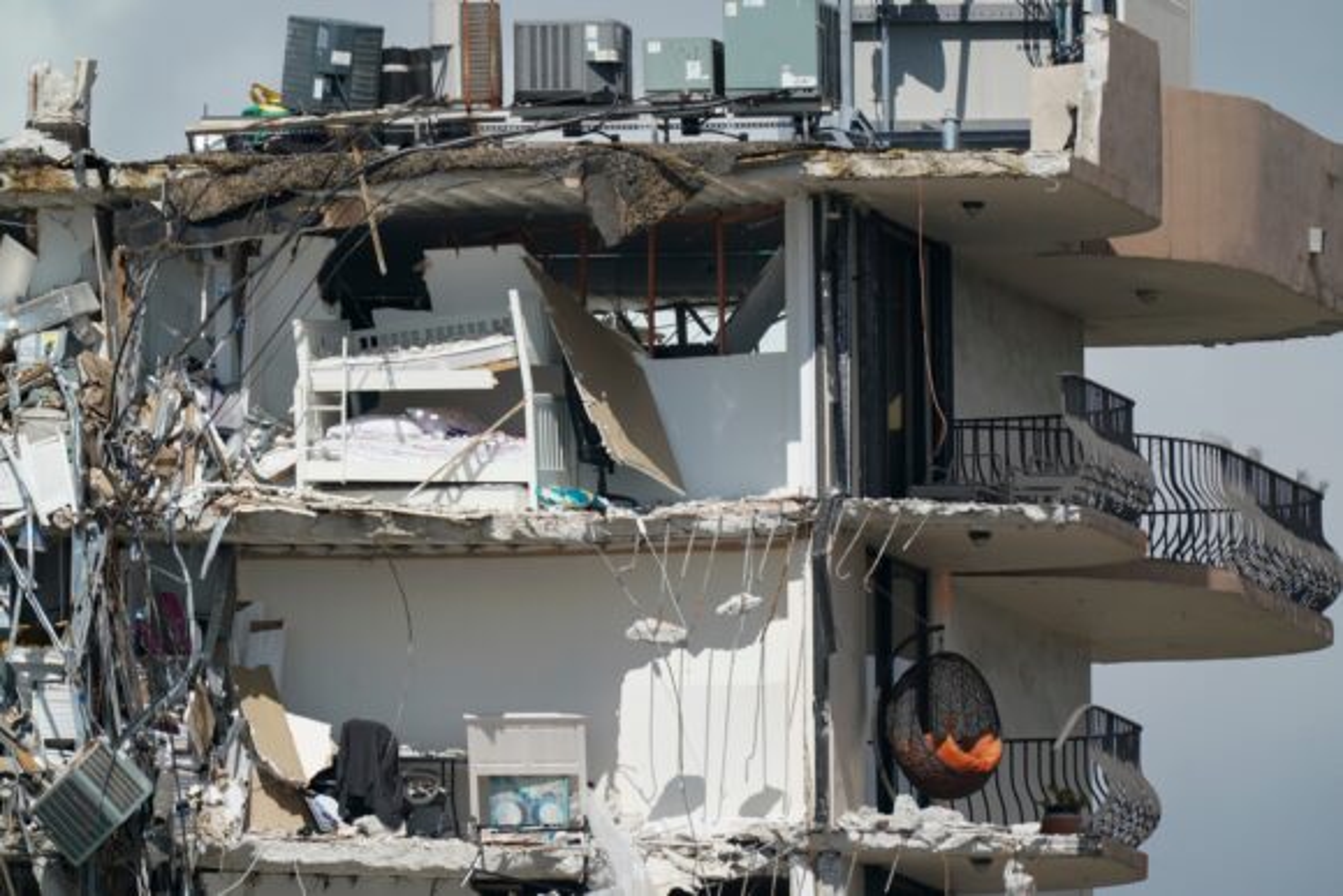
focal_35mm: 1200
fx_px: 44775
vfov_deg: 1.1
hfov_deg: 1.7
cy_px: 448
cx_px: 672
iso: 1000
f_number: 8
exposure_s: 1/3200
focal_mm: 1200
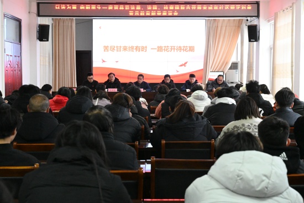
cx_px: 152
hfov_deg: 34.5
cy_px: 102
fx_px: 490
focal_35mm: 58
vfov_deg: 23.4
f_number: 7.1
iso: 12800
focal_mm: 58
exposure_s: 1/200
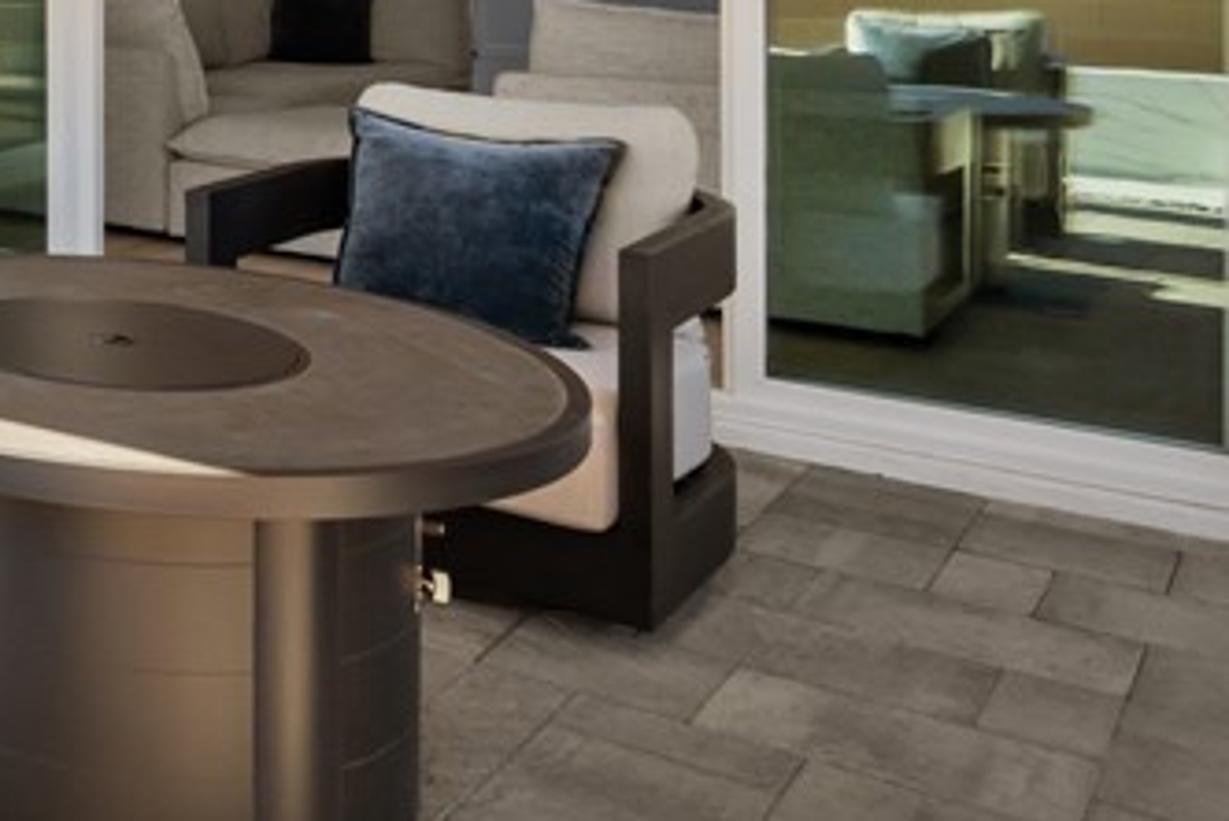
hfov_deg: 29.4
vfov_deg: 25.3
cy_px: -111
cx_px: -492
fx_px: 1674
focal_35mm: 49
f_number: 8
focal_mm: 10
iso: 400
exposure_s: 1/200
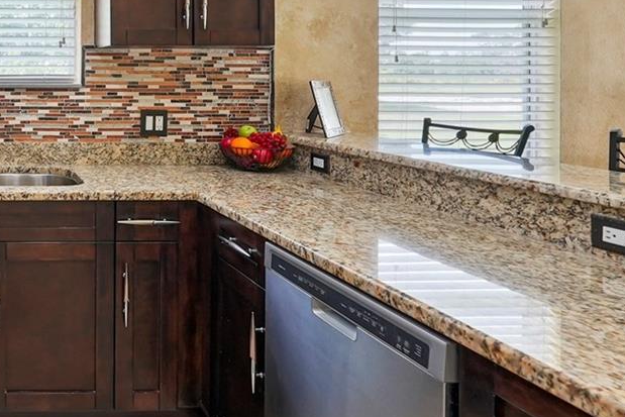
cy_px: 74
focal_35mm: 31
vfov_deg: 40.3
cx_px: -23
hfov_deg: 47.8
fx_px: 538
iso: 400
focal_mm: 12
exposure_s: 1/6
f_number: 7.1
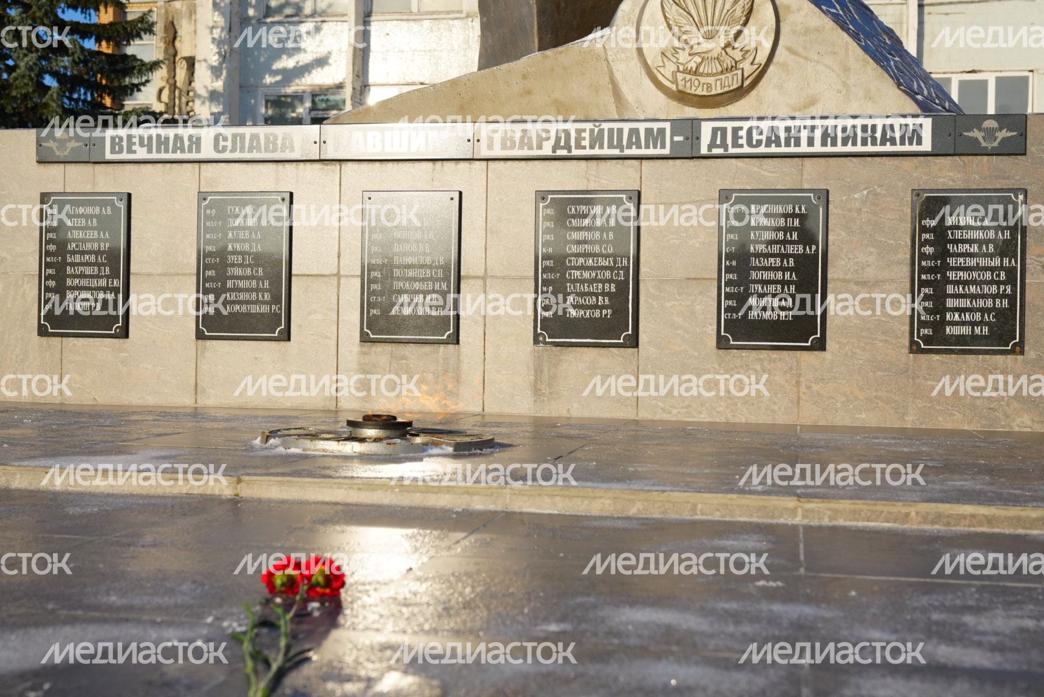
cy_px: 348
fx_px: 1335
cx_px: 522
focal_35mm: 46
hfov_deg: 42.7
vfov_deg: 29.3
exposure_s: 1/8000
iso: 1600
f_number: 5.6
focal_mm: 46
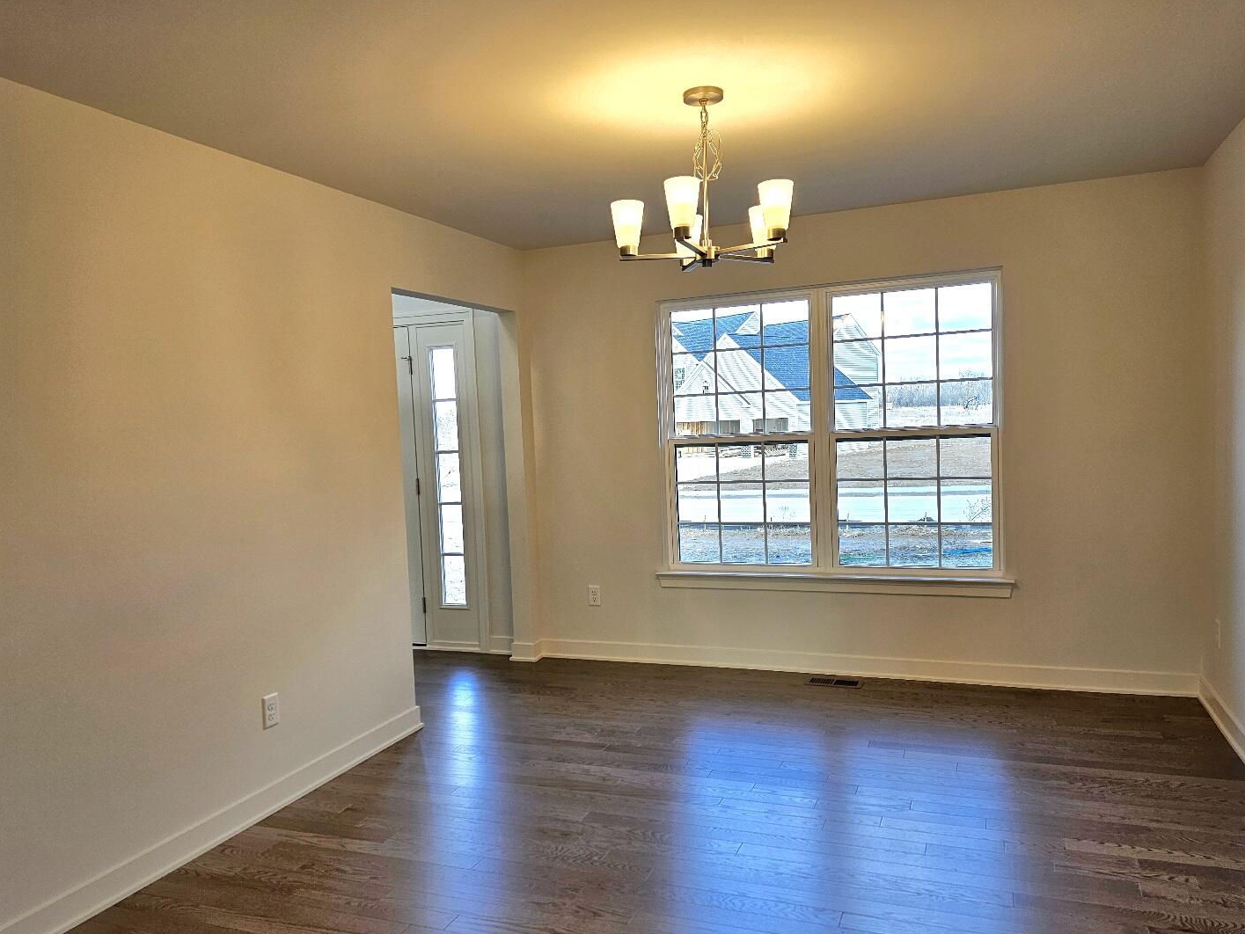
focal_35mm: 26
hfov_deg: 67.3
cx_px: 634
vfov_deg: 53.1
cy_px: 494
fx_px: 935
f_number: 1.7
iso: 40
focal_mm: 6.3
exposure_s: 1/120
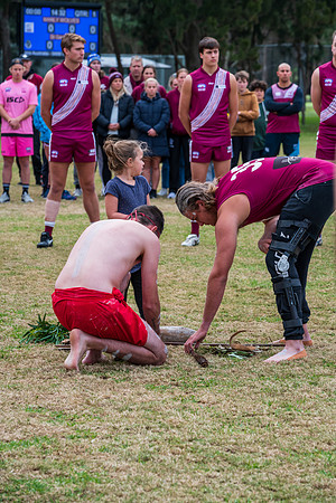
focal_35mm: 135
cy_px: 252
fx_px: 1890
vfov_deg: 15.2
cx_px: 168
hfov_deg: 10.2
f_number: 7.1
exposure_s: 1/400
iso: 400
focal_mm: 135
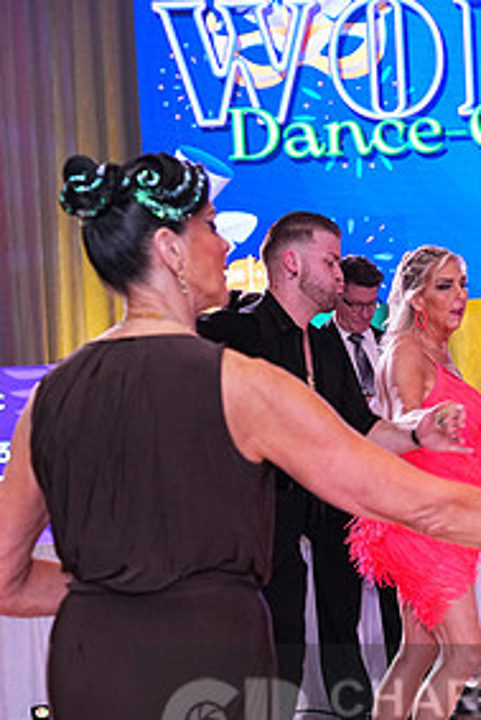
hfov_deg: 8.8
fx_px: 3122
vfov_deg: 13.0
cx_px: 487
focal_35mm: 156
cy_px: 730
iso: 2500
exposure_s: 1/250
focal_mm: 76
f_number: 6.3
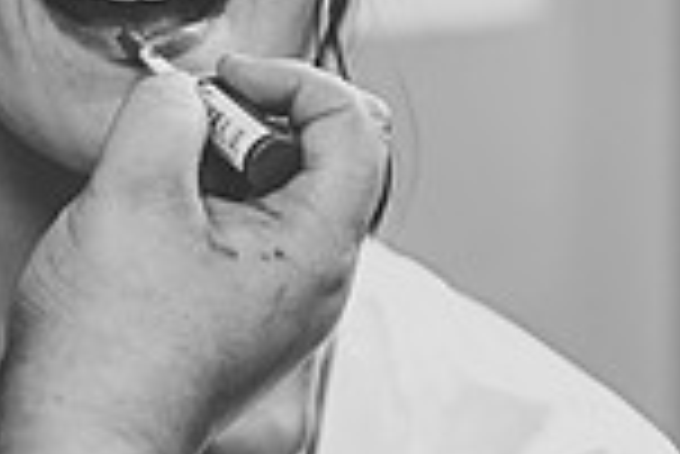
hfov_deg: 11.1
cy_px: 79
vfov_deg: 7.5
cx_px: 90
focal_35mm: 184
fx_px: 3479
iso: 320
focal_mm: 48
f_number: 2.8
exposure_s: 1/100
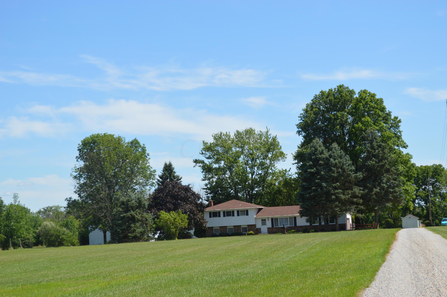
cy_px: 148
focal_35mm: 82
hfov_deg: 24.6
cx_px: 224
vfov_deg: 16.5
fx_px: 1023
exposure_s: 1/250
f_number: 8
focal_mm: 55
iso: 100
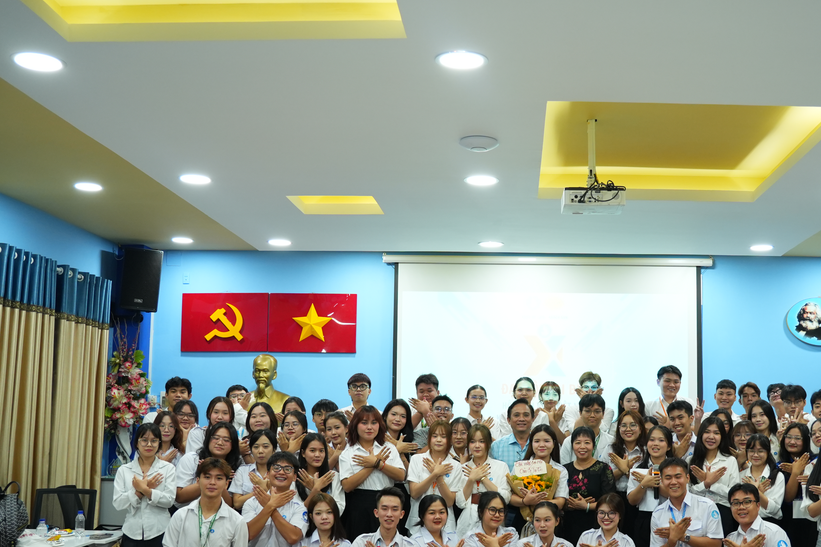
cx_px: 537
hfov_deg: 46.8
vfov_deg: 32.5
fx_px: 935
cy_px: 346
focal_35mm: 41
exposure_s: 1/125
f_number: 3.2
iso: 800
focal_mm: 21.2
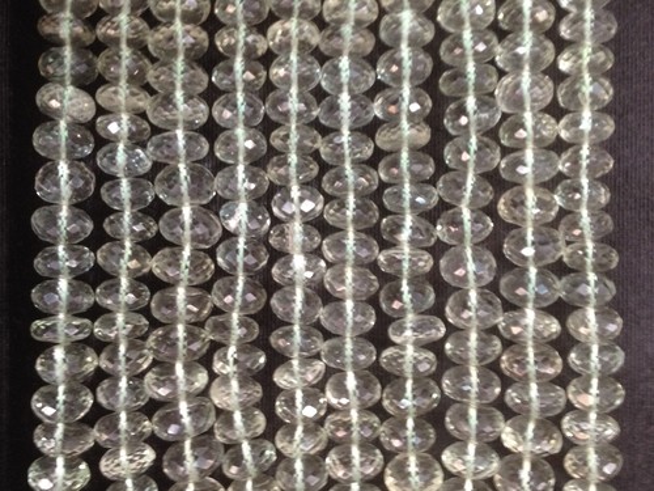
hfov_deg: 52.6
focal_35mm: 35
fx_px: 661
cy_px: 246
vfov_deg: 40.7
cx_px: 327
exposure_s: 1/20
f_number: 2.4
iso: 160
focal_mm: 4.28
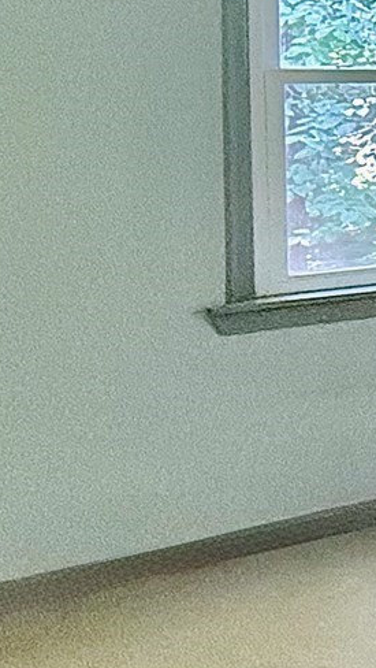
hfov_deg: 9.9
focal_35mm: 64
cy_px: 155
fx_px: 1133
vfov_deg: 32.1
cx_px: 1285
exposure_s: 1/60
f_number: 2.2
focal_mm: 2.22
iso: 500
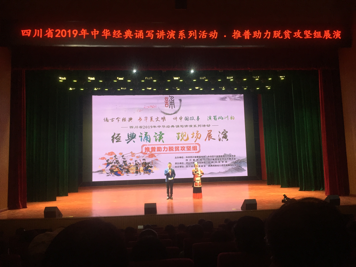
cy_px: 134
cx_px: 178
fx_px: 298
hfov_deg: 61.7
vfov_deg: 48.2
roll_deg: +0.8
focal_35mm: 29
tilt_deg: +5.5
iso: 50
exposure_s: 1/33
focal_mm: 4.15
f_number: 2.2
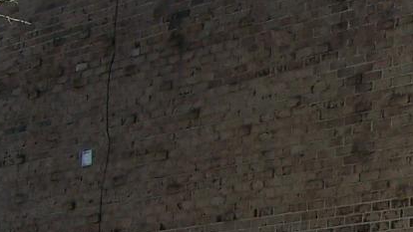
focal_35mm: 144
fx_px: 1577
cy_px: 201
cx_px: 578
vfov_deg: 8.4
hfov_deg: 14.2
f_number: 2.8
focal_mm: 6.3
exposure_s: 1/500
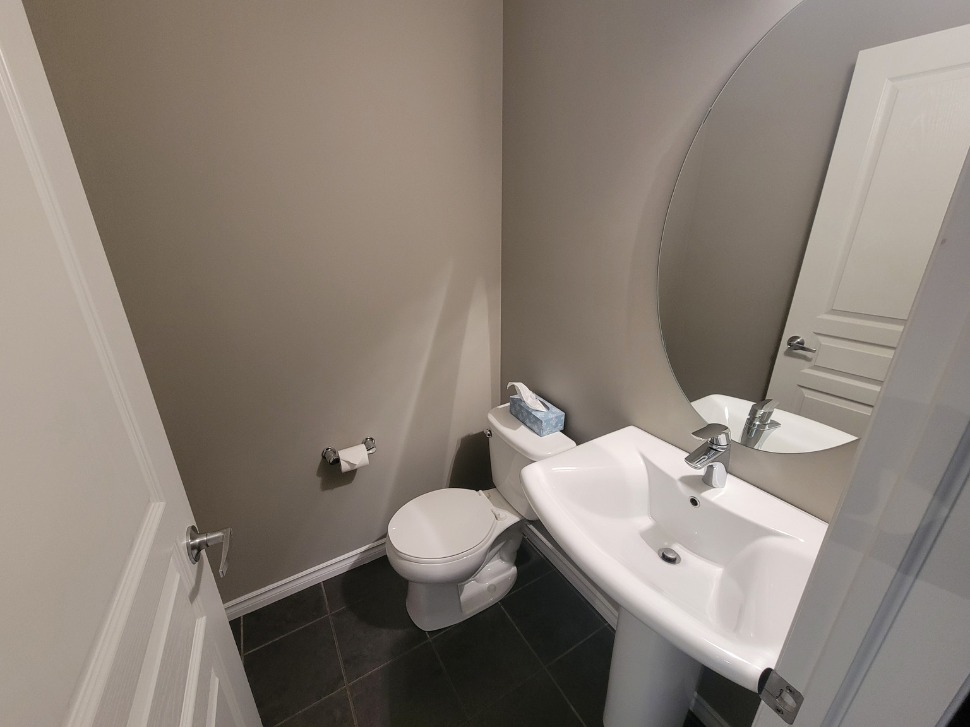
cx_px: 485
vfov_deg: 89.9
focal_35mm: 13
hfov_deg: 106.2
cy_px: 364
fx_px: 364
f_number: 2.2
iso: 320
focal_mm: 2.2
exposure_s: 1/60
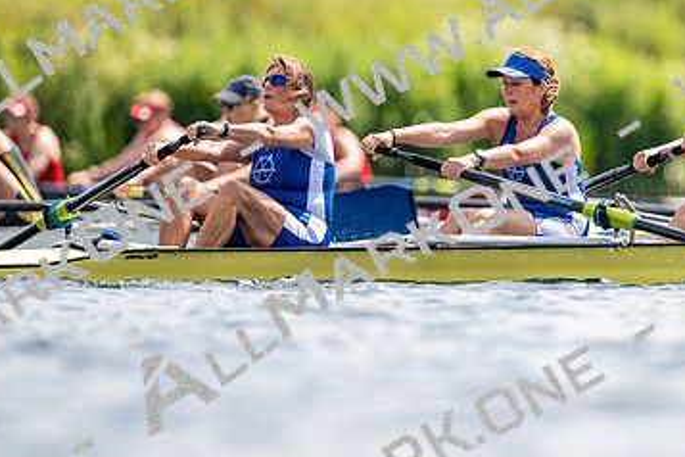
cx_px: 531
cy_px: 139
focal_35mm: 975
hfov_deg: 2.1
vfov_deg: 1.4
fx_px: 18551
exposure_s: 1/3200
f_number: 4
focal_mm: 600
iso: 500
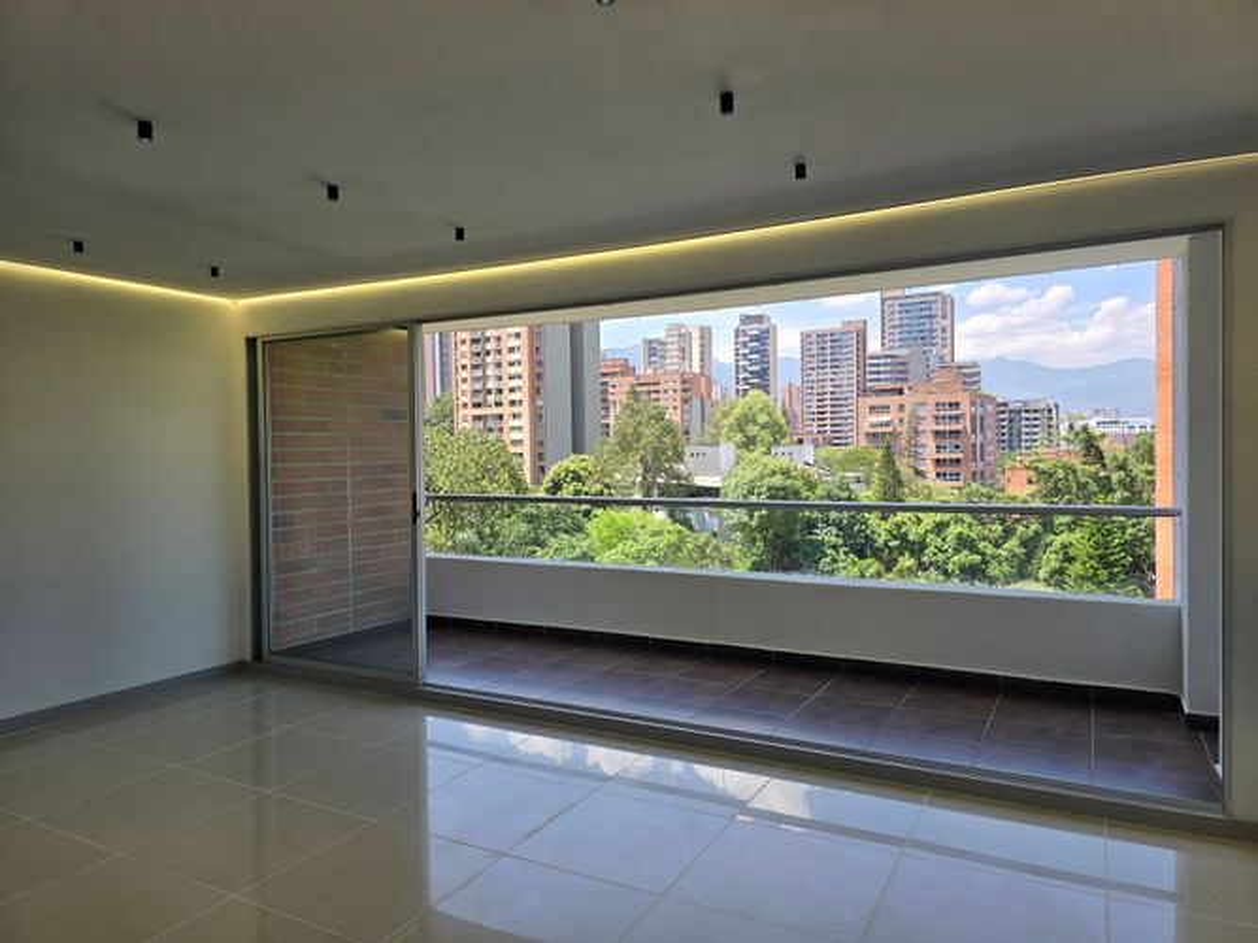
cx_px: 629
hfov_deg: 73.9
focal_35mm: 23
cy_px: 472
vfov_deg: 58.9
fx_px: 836
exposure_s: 1/255
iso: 12
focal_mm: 6.3
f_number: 1.7
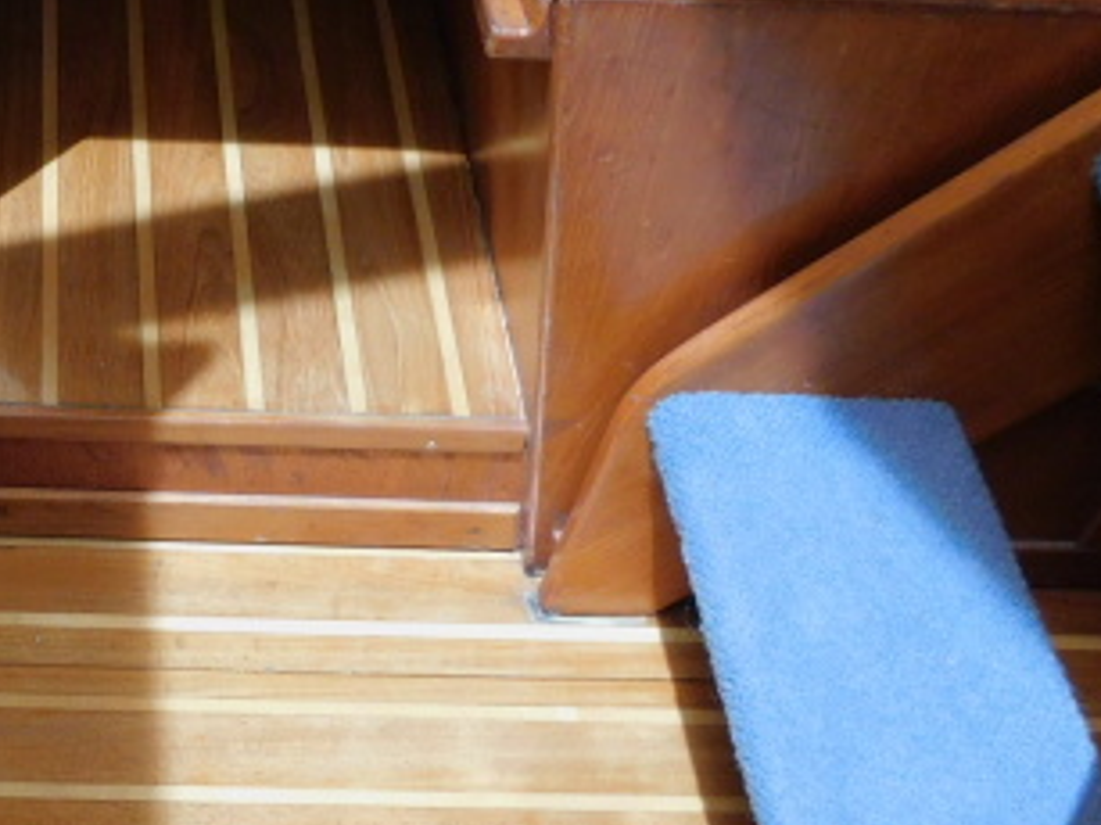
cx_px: 36
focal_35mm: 60
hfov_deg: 30.3
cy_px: 434
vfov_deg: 24.4
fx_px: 1908
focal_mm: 4
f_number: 3
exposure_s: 1/30
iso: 220
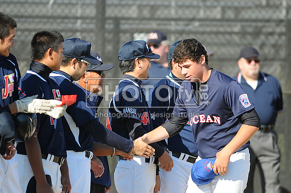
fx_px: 3632
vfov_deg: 3.0
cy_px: 96
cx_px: 146
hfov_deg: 4.6
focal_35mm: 450
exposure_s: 1/800
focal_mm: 300
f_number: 4
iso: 200
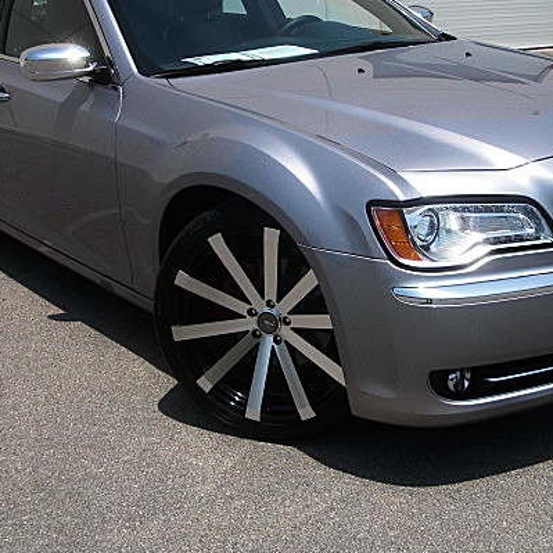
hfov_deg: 33.3
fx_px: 922
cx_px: 316
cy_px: 233
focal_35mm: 51
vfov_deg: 33.3
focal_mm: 6.3
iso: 50
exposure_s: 1/1000
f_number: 2.8
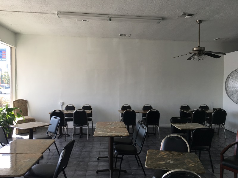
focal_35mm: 29
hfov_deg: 61.7
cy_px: 89
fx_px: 199
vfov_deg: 48.2
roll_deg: +0.0
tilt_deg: -2.5
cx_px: 119
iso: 25
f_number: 2.2
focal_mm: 4.15
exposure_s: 1/120
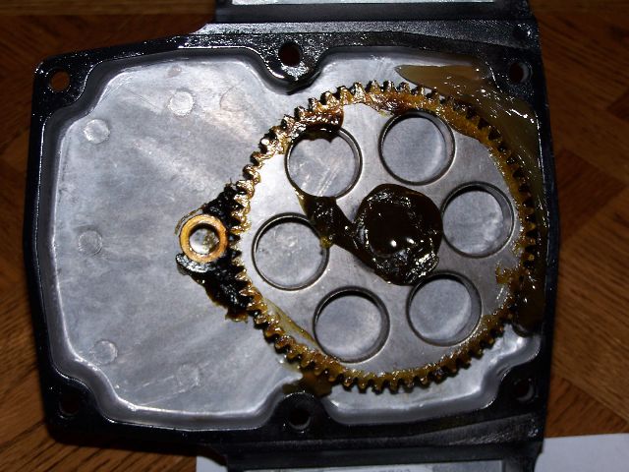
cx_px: 314
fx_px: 1254
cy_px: 236
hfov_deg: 28.2
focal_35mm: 69
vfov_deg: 21.3
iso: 80
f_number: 3.2
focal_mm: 11.5
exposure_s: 1/80
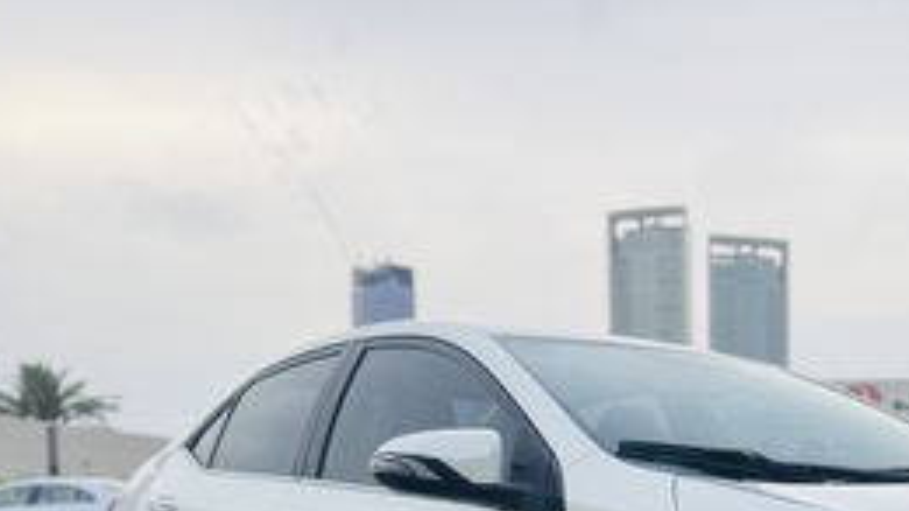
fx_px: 1108
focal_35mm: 46
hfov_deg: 42.2
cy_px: 590
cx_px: 753
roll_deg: +0.6
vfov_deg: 23.9
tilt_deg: -3.4
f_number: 1.78
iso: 80
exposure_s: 1/832
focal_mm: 6.76
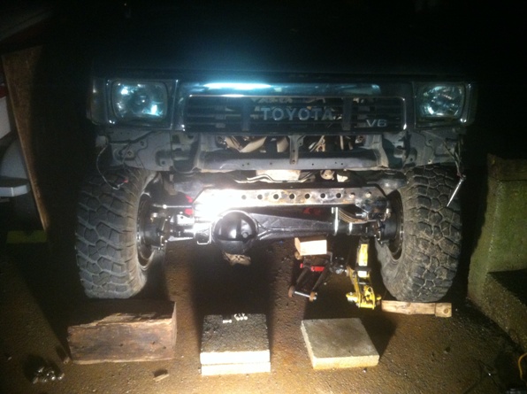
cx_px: 264
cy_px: 197
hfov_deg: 52.7
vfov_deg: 40.6
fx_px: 532
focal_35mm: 35
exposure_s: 1/15
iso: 400
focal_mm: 3.85
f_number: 2.8
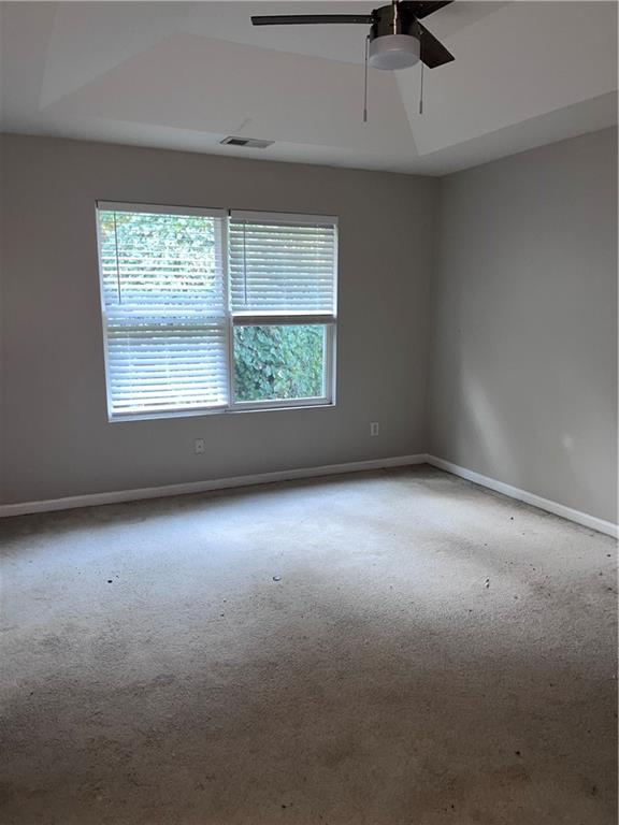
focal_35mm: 26
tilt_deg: -11.7
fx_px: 620
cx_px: 310
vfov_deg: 67.3
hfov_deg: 53.1
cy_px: 412
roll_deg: +0.7
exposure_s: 1/17
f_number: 1.6
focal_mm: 5.1
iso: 64
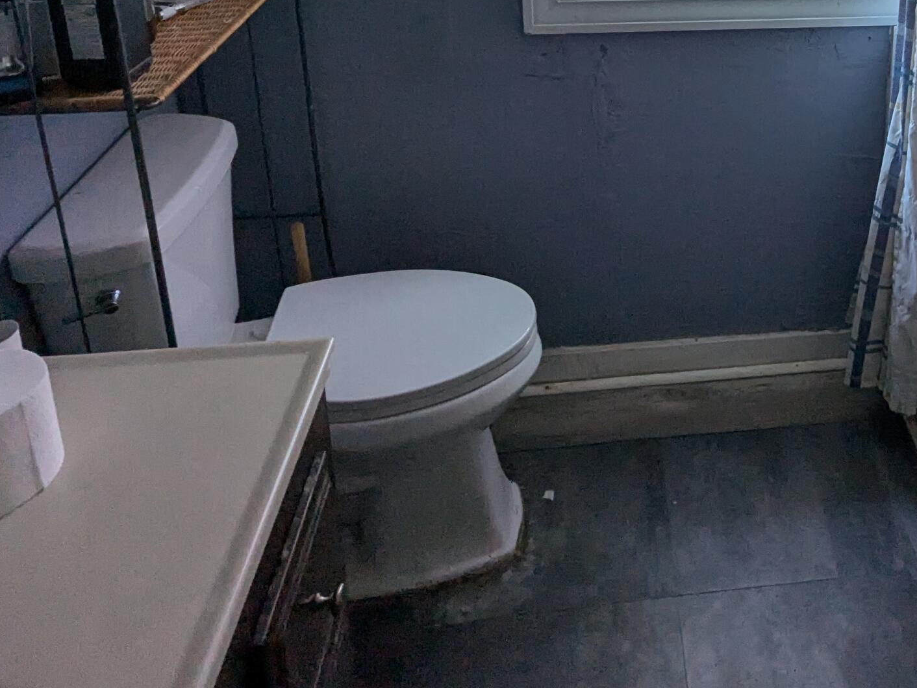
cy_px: 5
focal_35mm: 34
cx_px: 720
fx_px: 901
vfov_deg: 37.5
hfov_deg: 51.0
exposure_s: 1/60
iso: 133
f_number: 2.2
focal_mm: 2.35
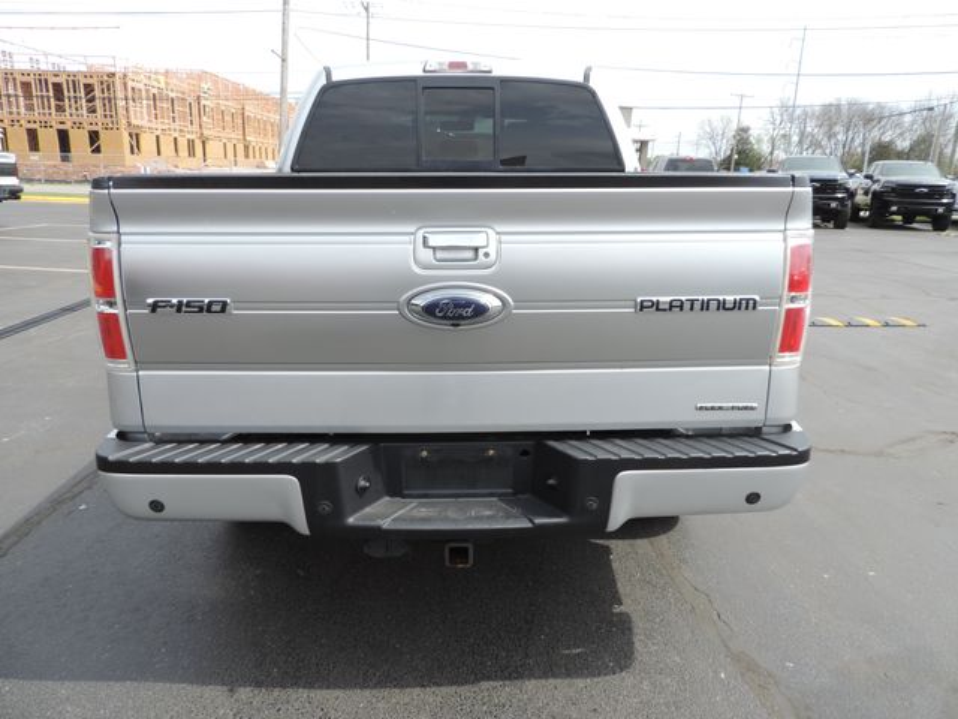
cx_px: 479
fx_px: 664
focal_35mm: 24
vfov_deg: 56.8
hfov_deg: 71.6
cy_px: 360
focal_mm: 4.3
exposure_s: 1/640
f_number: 3
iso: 80
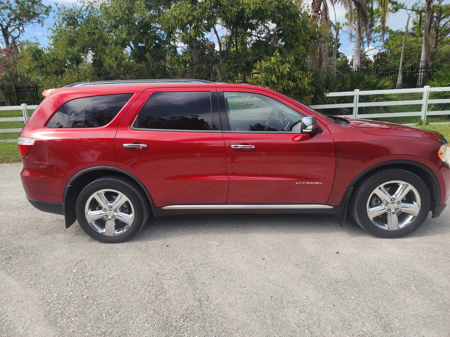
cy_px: 168
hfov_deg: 73.9
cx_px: 225
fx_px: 299
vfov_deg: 58.9
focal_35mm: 23
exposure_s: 1/771
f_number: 1.8
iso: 12
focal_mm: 6.4
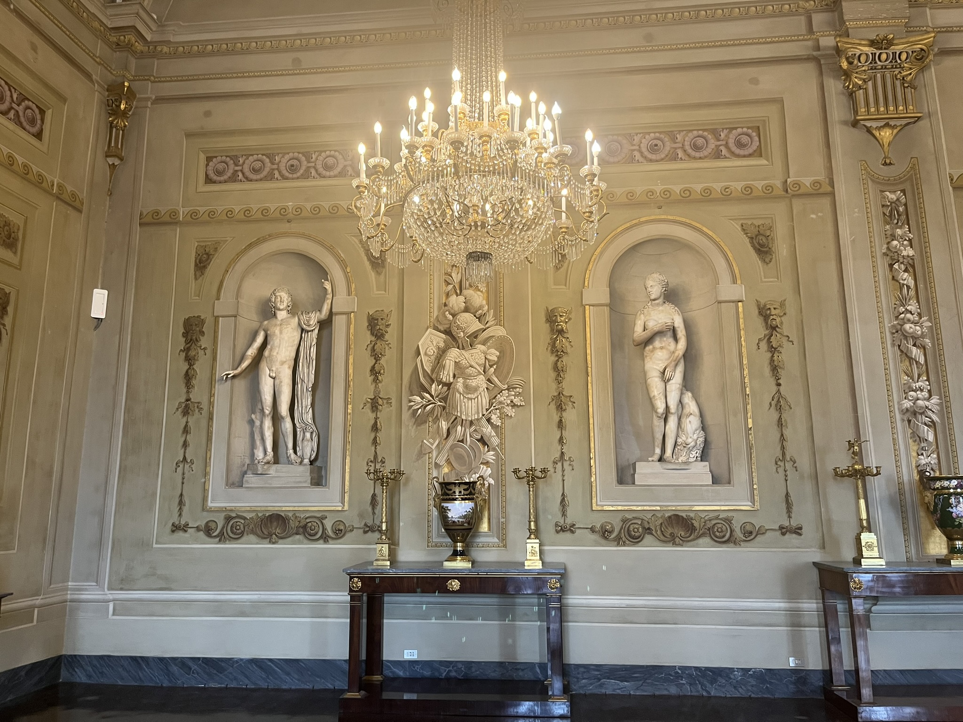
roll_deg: +0.5
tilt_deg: +11.5
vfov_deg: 53.1
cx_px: 482
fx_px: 723
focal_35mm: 26
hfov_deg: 67.3
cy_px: 361
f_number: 1.6
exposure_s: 1/50
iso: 125
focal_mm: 5.1
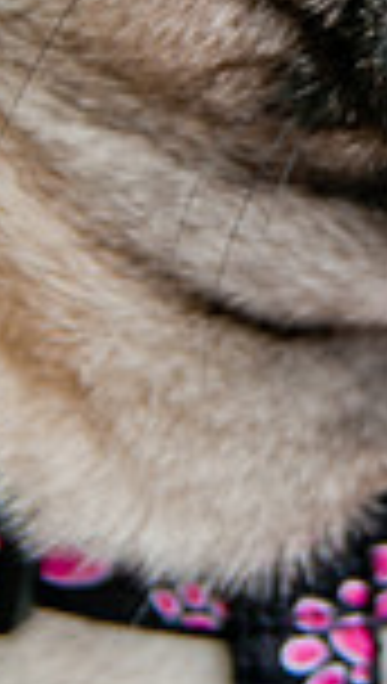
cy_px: 32
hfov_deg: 8.9
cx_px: 461
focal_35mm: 135
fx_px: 2444
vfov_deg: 15.7
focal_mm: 29
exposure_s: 1/640
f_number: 2.8
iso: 200
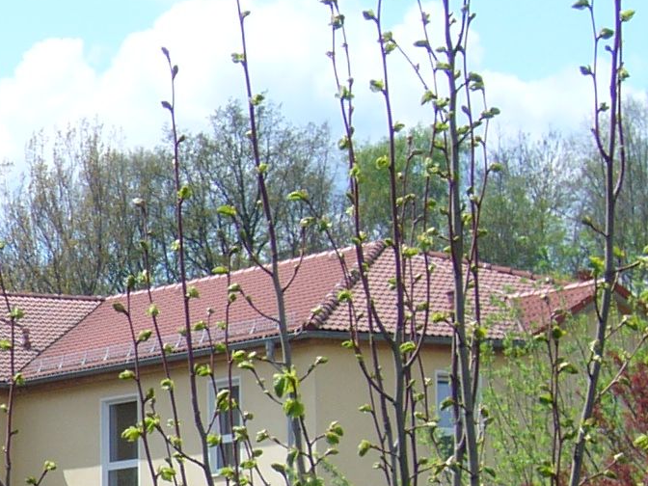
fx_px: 3912
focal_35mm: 209
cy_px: 556
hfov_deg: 9.2
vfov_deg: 7.1
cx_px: -338
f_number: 7.5
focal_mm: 10.1
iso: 64
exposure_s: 1/160
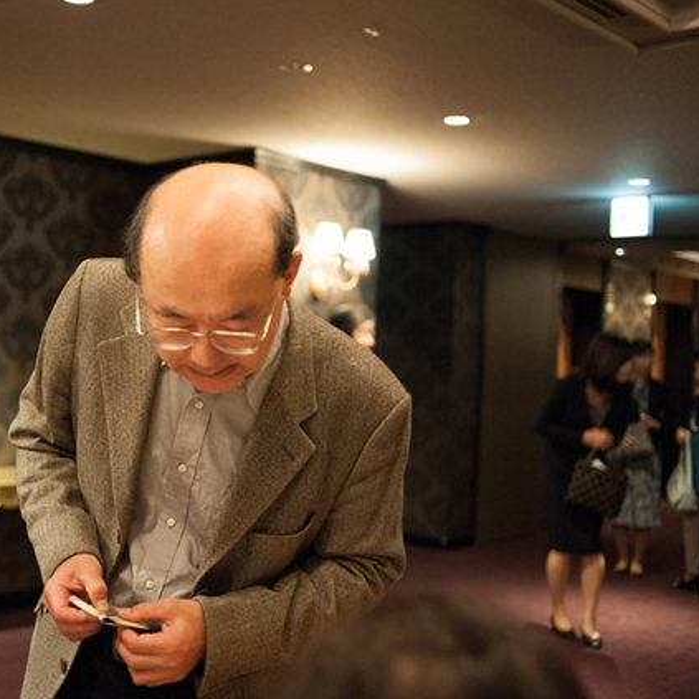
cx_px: 177
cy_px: 350
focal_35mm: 45
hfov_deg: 36.7
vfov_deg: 37.6
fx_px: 1028
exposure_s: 1/100
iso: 3600
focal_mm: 35
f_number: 2.8
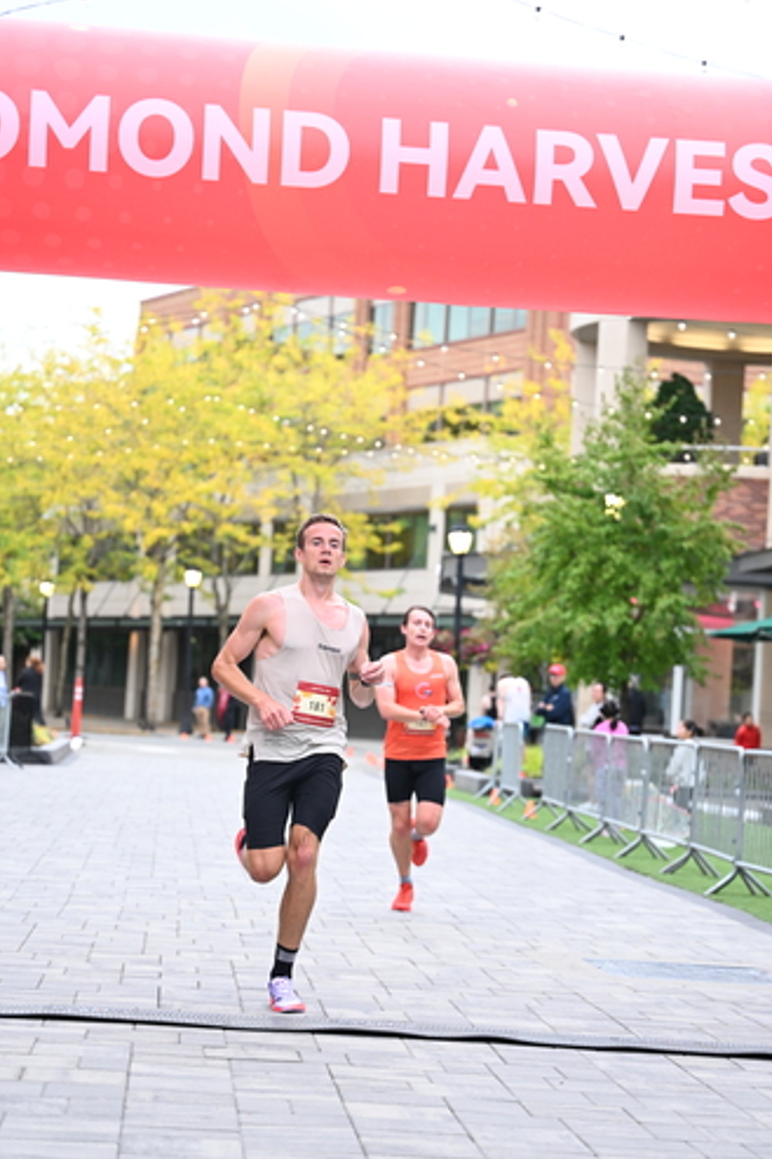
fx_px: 2832
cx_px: 395
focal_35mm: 88
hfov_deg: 15.5
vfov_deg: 23.1
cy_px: 631
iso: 1600
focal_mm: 79
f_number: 2.8
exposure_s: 1/640
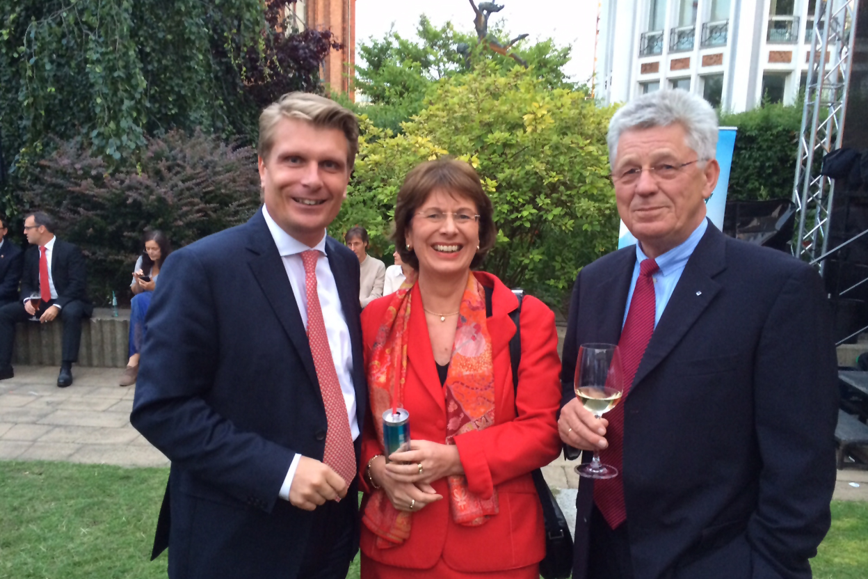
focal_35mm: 32
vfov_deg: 41.0
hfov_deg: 58.7
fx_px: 771
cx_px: 426
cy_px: 324
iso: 125
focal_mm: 4.12
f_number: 2.2
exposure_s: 1/30
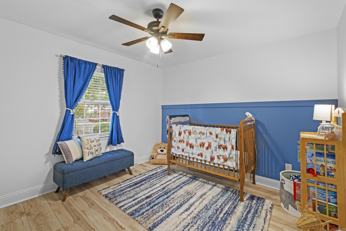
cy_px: 116
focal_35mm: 15
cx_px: 173
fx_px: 144
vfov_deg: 77.3
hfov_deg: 100.4
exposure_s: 1
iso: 400
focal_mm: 10
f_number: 9
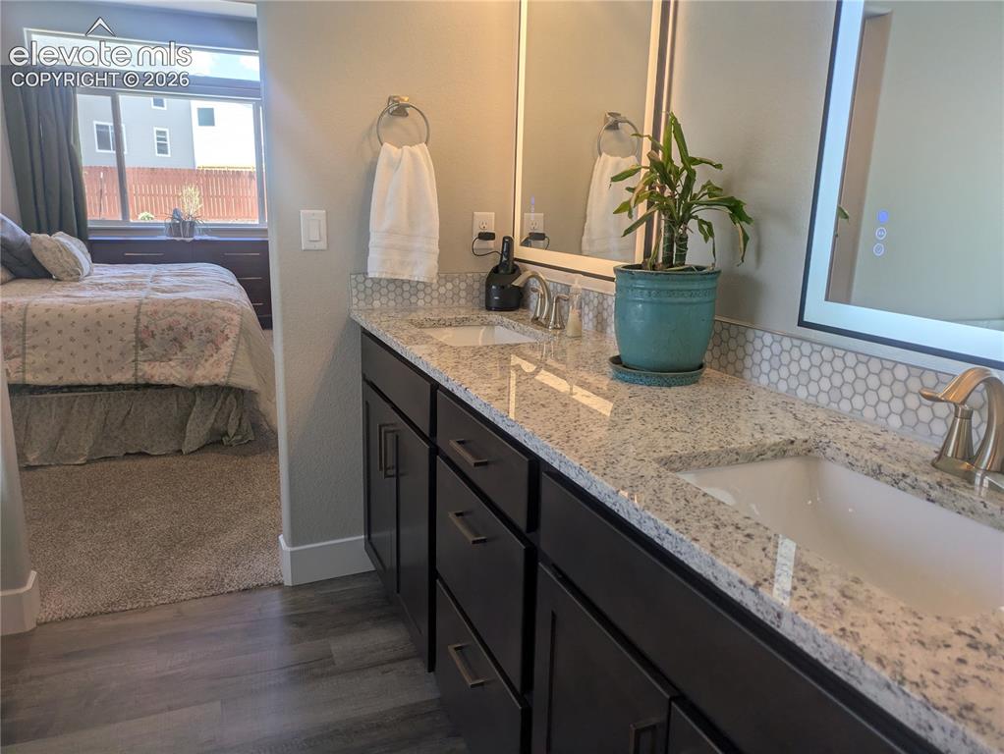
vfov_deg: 54.9
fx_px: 726
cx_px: 502
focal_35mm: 25
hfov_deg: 69.4
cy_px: 377
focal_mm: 5.43
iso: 49
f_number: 1.89
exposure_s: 1/279
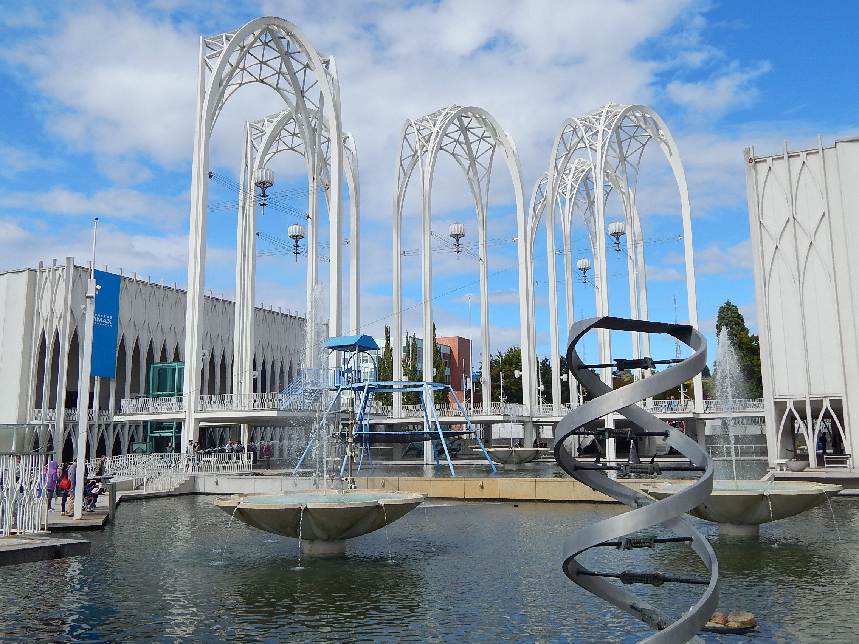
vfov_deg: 45.4
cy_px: 322
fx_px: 769
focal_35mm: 31
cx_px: 430
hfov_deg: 58.4
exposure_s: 1/640
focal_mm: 5.6
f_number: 6.5
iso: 125
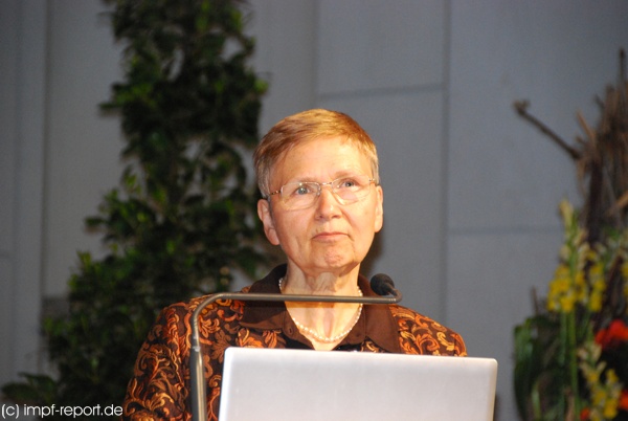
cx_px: 314
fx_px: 4455
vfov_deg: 5.4
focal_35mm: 255
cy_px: 210
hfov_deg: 8.1
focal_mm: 170
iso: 1600
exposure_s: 1/60
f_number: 5.6
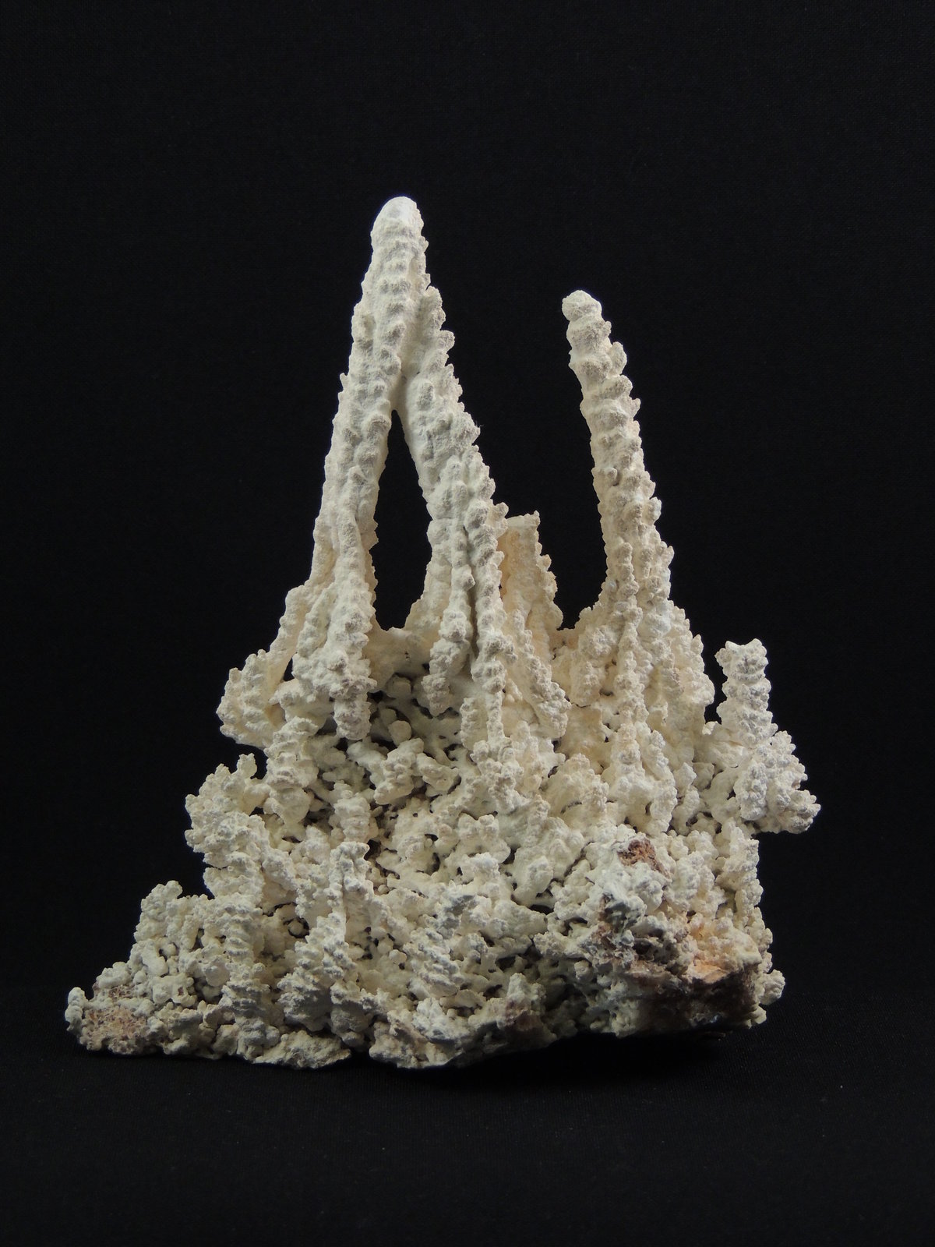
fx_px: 3781
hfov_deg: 14.1
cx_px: 468
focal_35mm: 105
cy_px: 624
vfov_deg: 18.7
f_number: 4.2
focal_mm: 18.7
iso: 360
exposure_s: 1/100
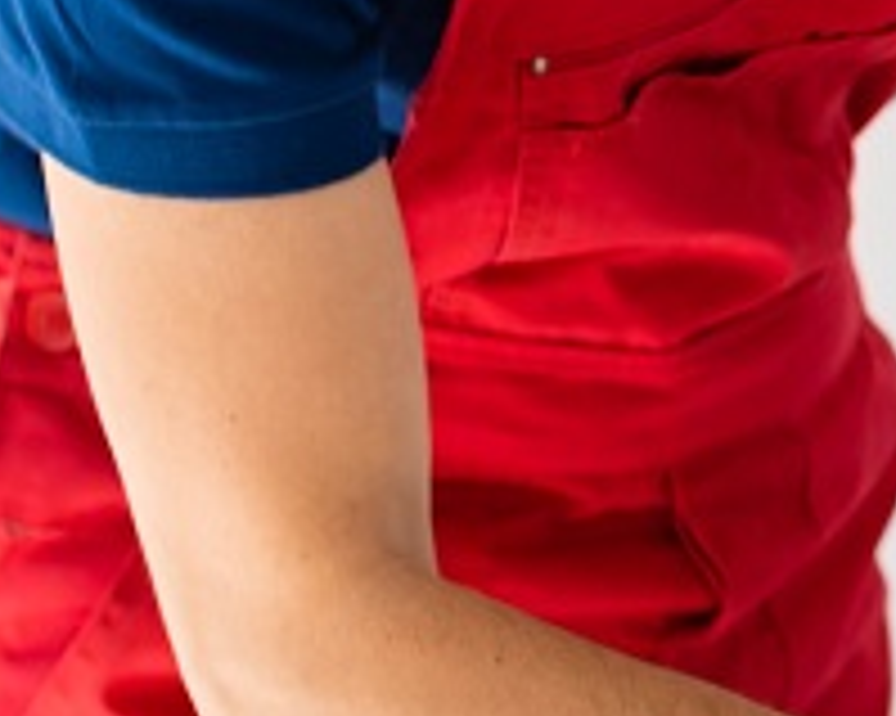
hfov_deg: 8.0
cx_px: 1450
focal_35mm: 236
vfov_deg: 6.5
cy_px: 216
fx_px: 6255
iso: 100
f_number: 2.8
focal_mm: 50
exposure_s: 1/200
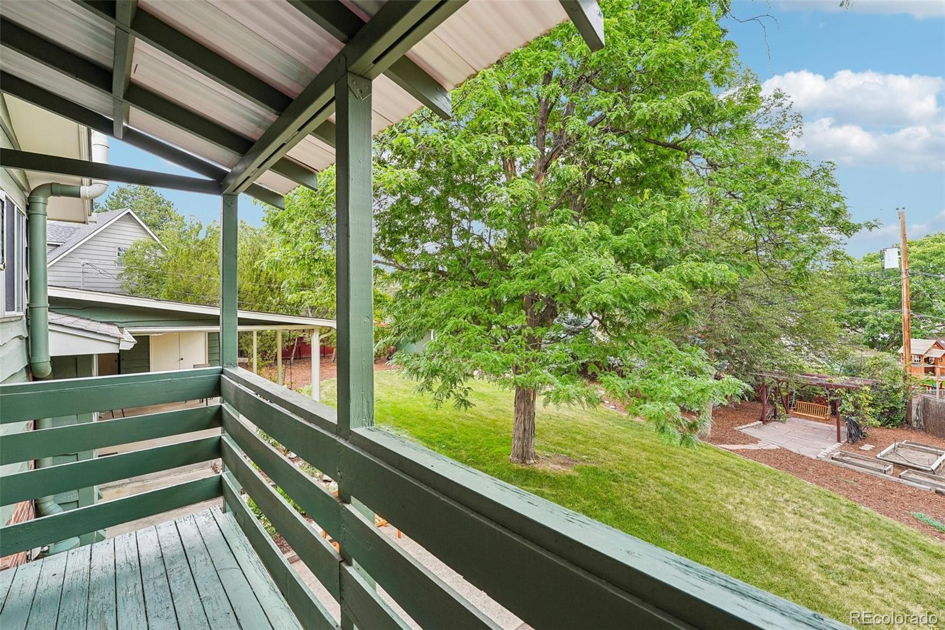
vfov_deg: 78.8
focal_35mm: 15
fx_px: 383
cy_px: 315
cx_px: 472
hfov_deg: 101.9
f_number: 8
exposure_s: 1/30
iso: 200
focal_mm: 14.6
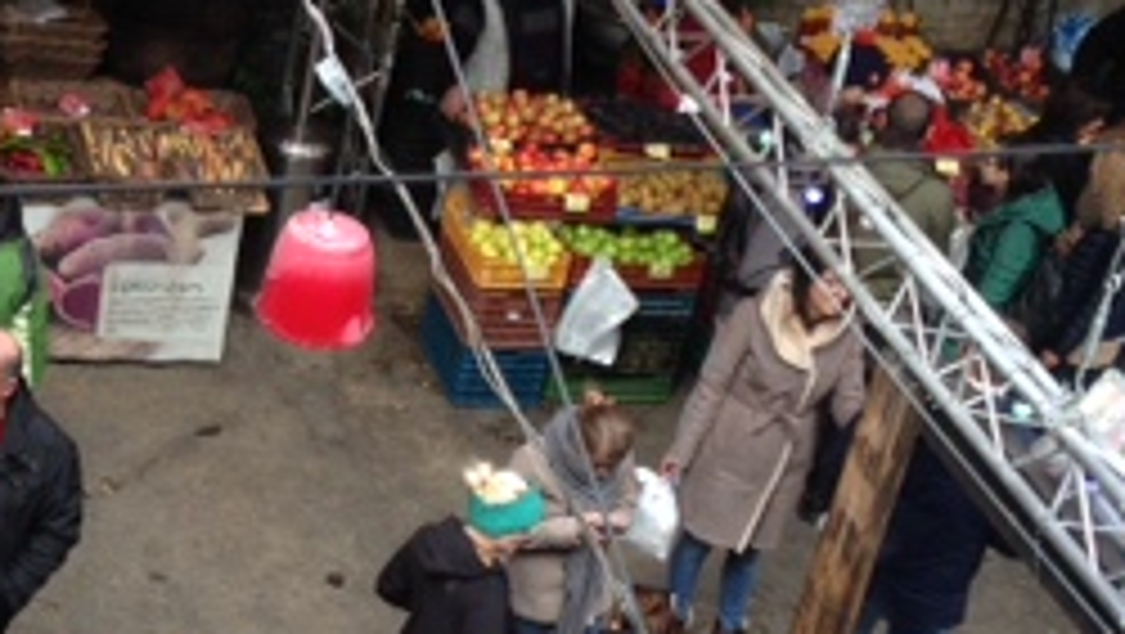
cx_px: 184
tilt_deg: -30.3
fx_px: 2746
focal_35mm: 92
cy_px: 333
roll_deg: -8.1
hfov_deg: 22.7
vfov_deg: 13.2
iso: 50
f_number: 2.4
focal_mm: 4.12
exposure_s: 1/60
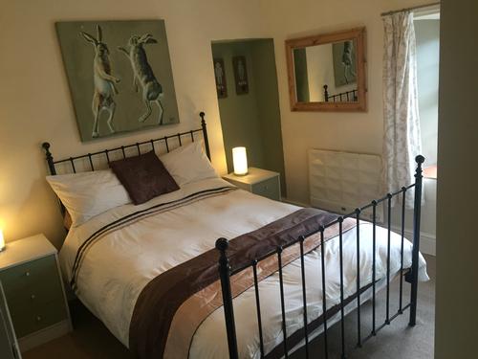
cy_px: 180
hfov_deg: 61.7
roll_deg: +5.2
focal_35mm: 29
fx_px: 400
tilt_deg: -14.1
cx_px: 239
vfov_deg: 48.2
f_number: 2.2
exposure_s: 1/33
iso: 160
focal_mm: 4.15
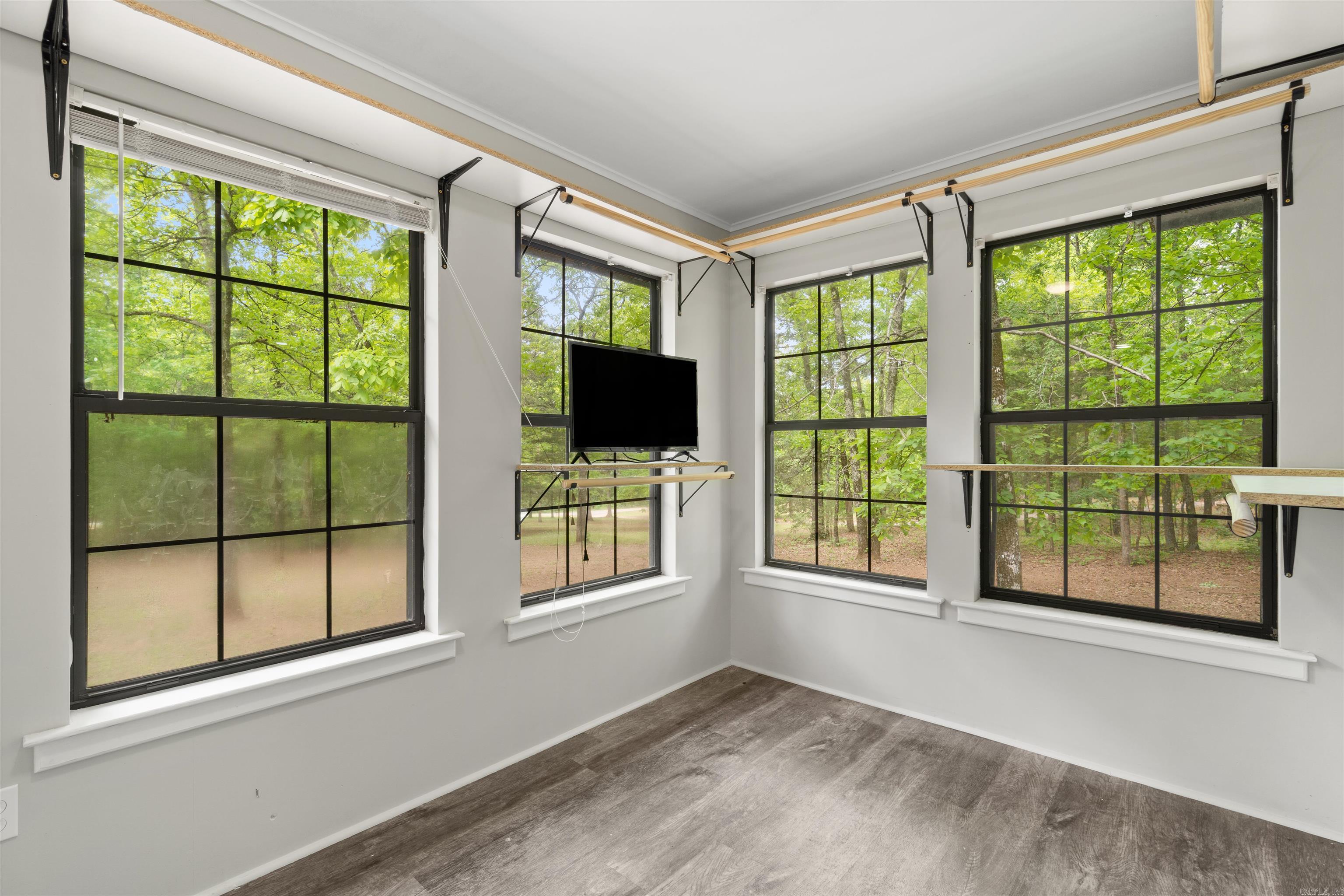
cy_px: 448
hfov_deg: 100.4
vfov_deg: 77.3
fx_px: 560
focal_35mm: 15
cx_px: 672
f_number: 8
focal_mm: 10
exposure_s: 1/2
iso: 100
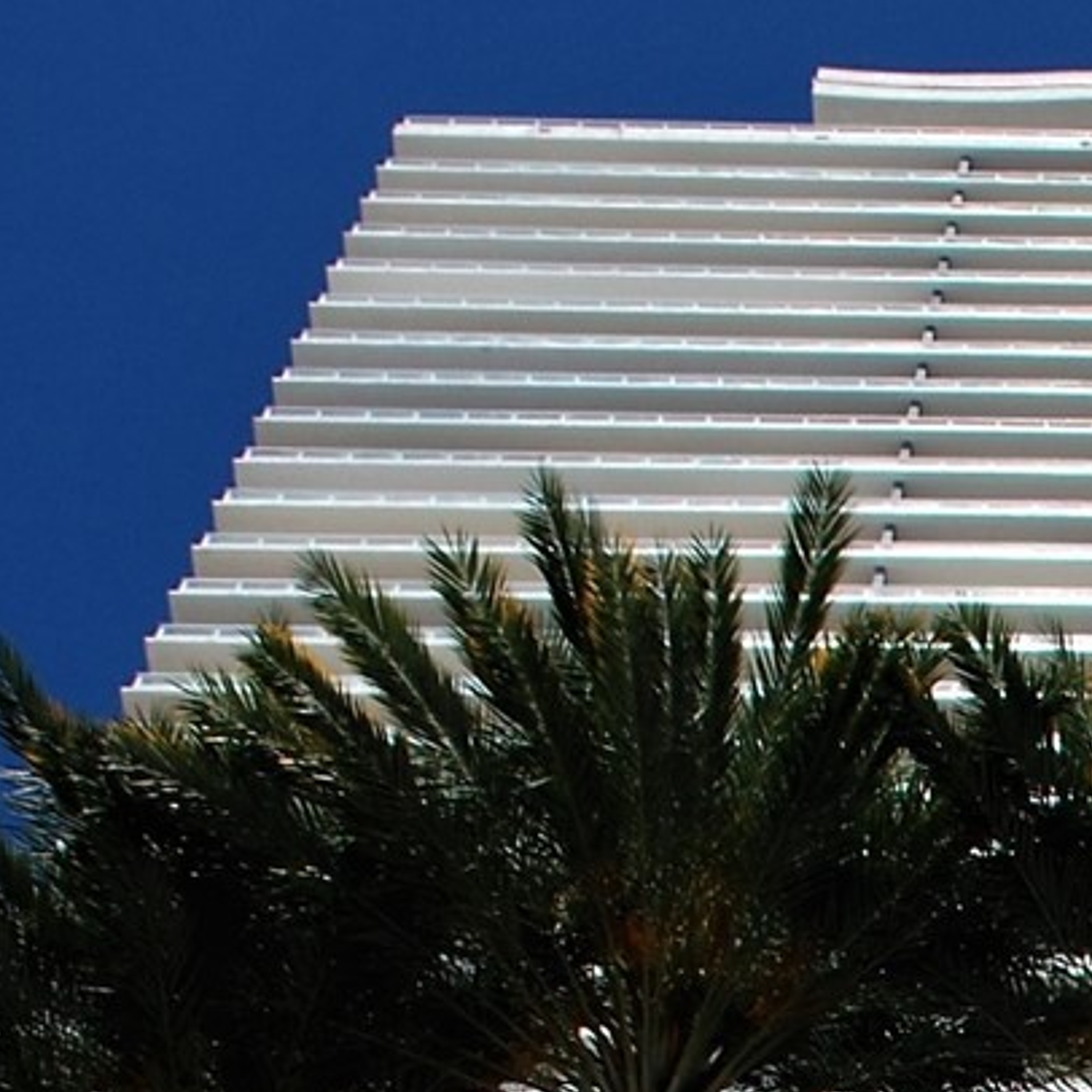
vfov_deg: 14.2
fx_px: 4176
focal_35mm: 117
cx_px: 1666
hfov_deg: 13.9
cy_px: 1481
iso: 100
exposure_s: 1/320
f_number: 9
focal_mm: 22
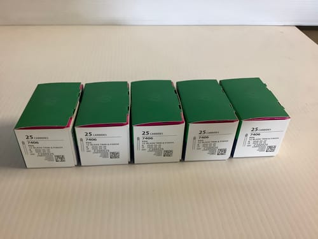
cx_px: 159
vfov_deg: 45.4
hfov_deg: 58.4
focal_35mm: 31
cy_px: 120
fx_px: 285
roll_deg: -0.5
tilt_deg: -36.4
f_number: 2.4
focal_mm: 3.3
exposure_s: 1/50
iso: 250
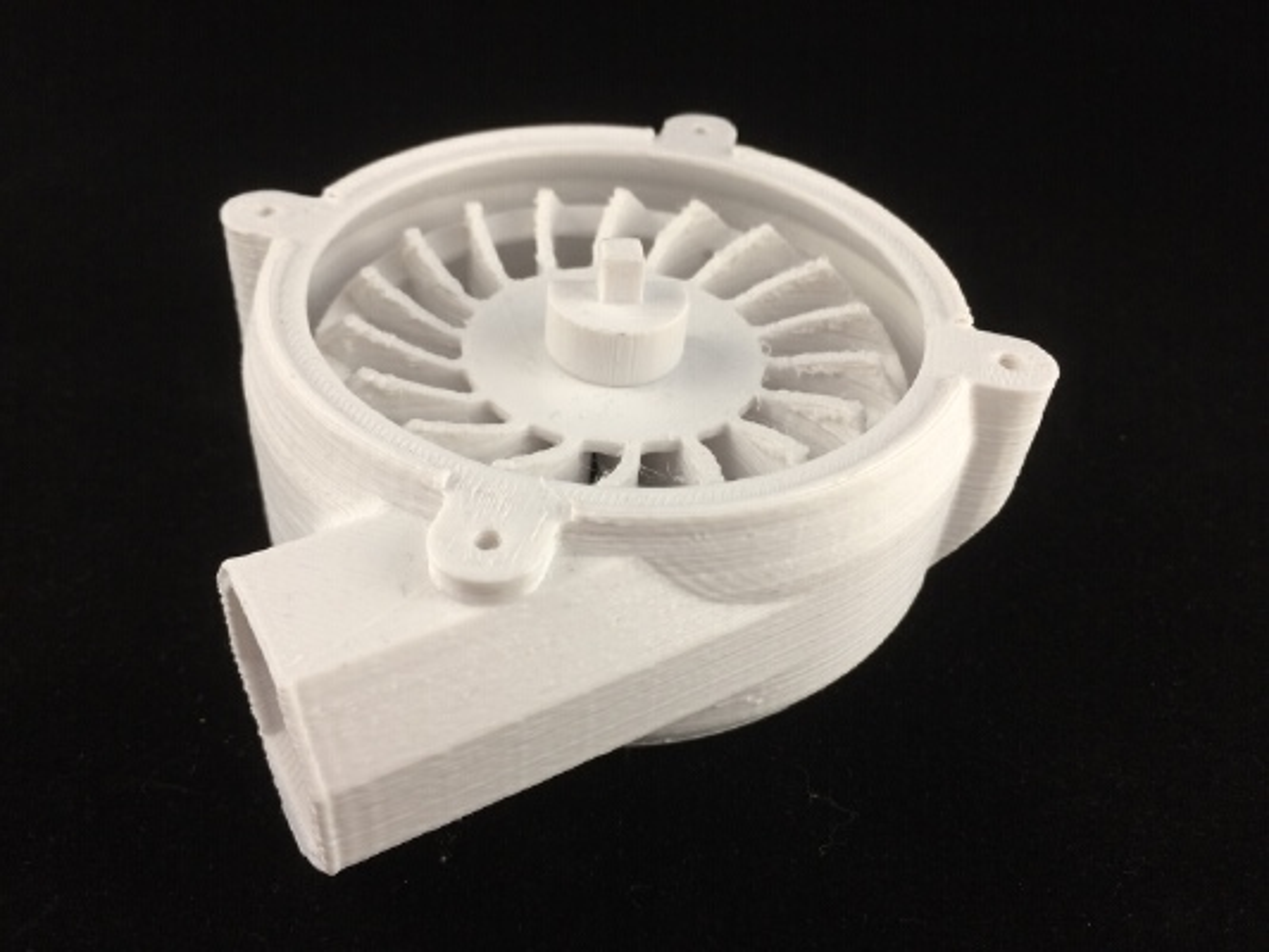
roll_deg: -5.4
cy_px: 476
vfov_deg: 48.2
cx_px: 634
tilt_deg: -40.6
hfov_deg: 61.6
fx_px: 1063
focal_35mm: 29
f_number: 2.2
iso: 50
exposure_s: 1/33
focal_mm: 4.15
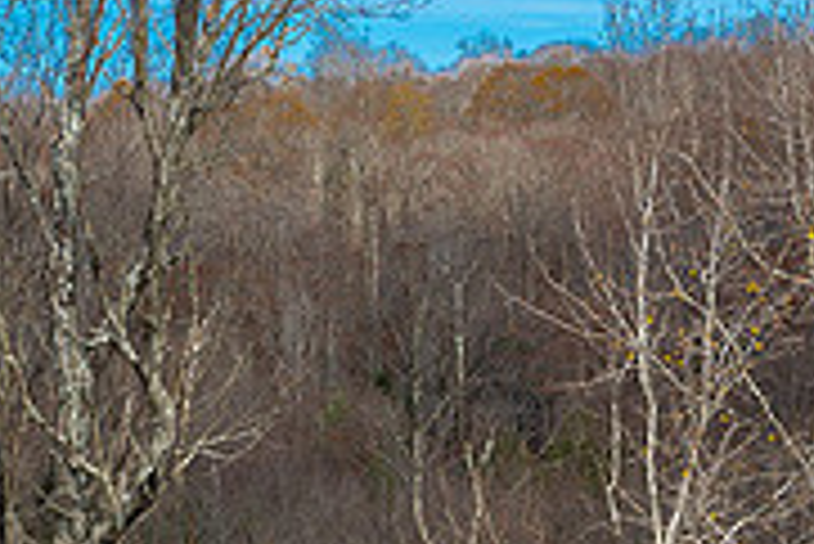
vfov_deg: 6.8
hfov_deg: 10.2
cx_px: 1003
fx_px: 4503
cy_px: 807
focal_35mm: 199
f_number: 4
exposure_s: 1/200
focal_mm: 62
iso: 100
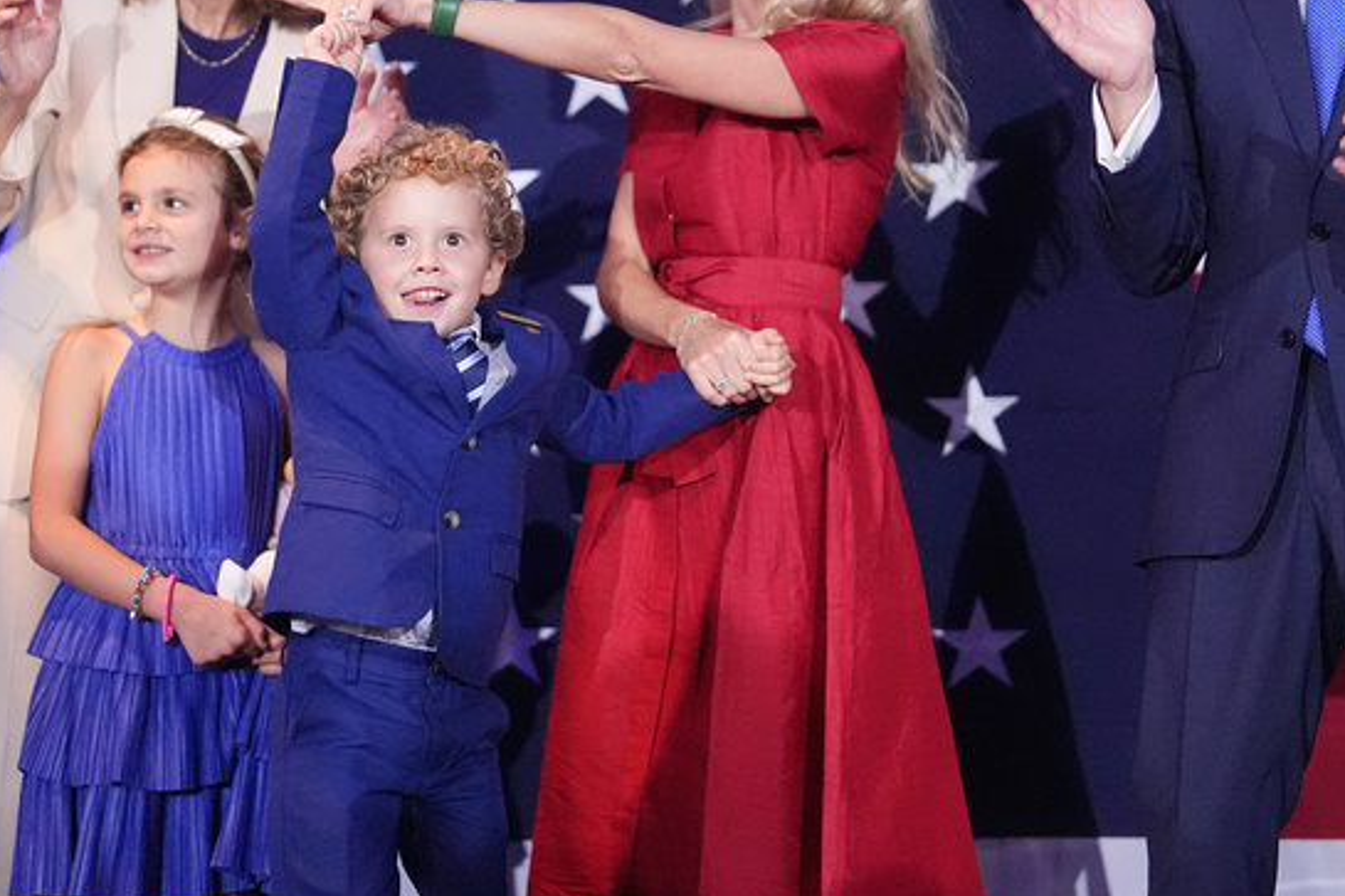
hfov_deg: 21.7
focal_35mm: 94
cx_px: 540
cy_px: 306
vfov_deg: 14.5
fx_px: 3511
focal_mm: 50
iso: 6400
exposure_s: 1/800
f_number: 1.2
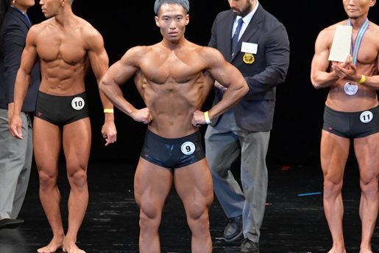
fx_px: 4041
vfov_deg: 3.6
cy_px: 132
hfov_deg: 5.4
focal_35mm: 384
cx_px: 167
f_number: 5.6
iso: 3200
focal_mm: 170
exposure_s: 1/400
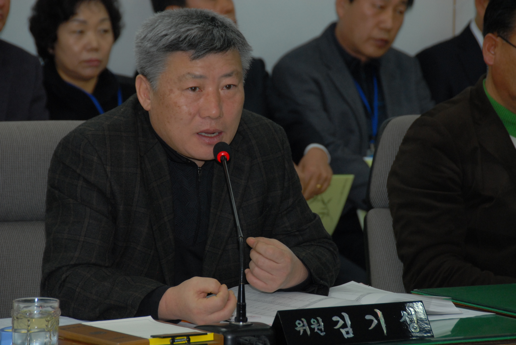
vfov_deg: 6.1
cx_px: 258
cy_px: 172
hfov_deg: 9.1
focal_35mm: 225
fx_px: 3229
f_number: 6.3
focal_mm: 150
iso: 400
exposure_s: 1/60
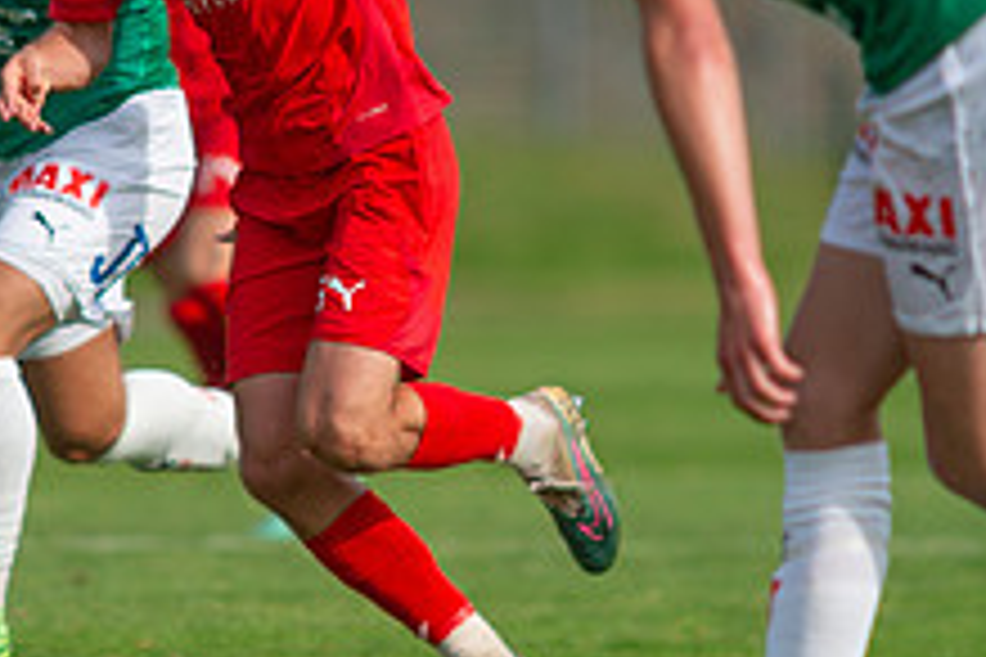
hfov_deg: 1.9
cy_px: 392
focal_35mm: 1113
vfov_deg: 1.2
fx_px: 30481
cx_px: 288
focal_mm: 420
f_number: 4
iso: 180
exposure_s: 1/1250
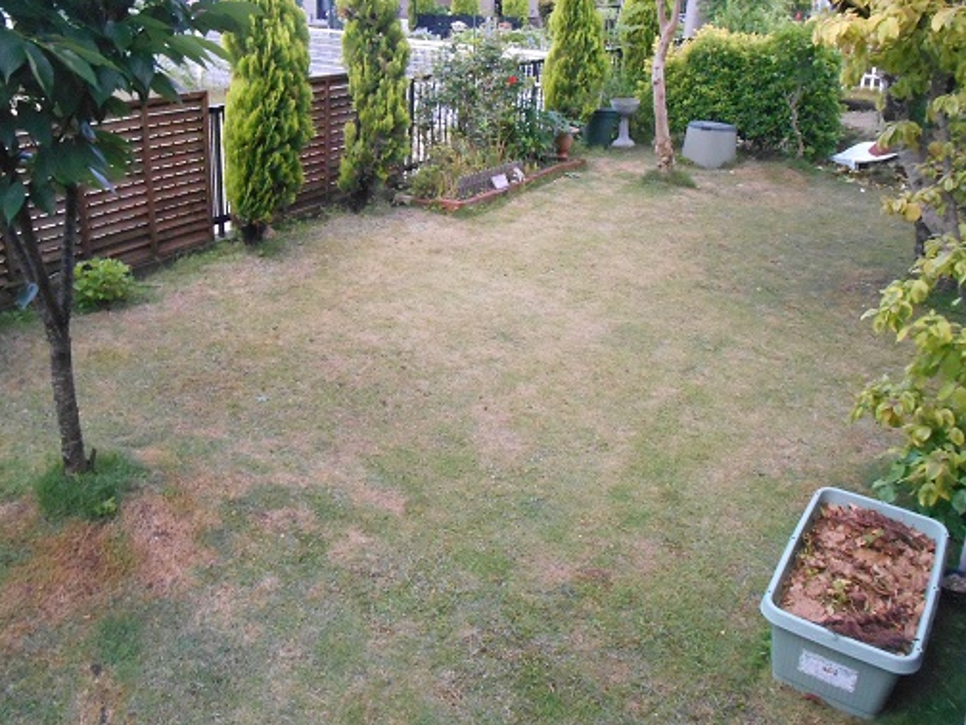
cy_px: 280
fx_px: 921
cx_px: 456
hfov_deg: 55.3
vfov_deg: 42.7
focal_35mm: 33
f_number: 3.4
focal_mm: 4.7
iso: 800
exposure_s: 1/10
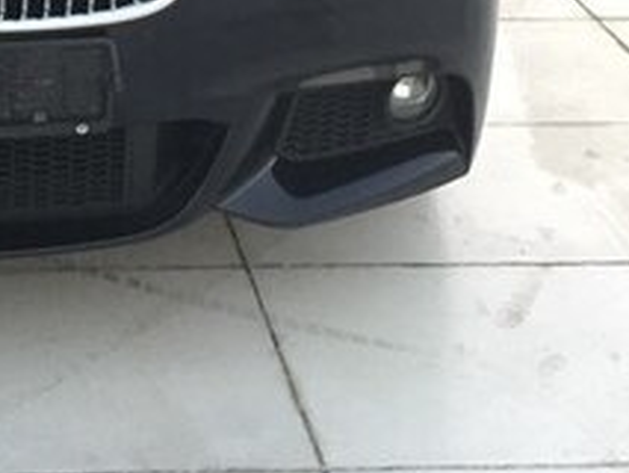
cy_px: -217
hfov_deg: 20.7
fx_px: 1636
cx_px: -74
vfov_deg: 15.3
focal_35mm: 90
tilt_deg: -14.8
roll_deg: -1.6
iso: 80
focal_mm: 4.15
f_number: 2.2
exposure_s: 1/33
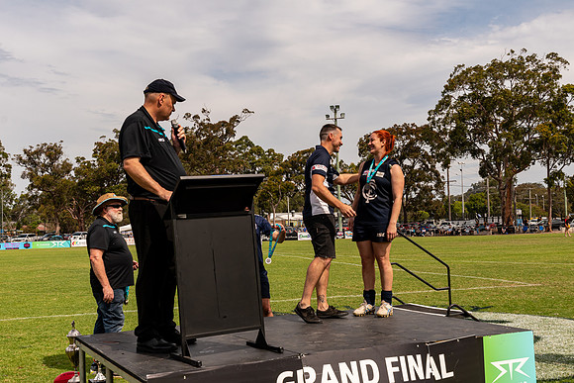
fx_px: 718
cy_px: 192
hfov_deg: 43.6
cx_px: 287
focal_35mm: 45
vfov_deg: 29.9
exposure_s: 1/640
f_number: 8
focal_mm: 30
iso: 200
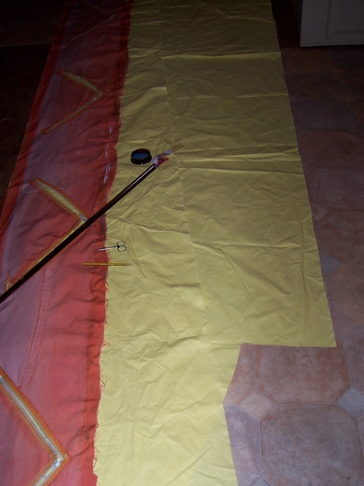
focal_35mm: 43
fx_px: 603
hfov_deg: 33.6
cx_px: 163
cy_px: 294
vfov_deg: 43.6
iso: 80
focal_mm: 5.6
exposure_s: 1/64
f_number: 2.7
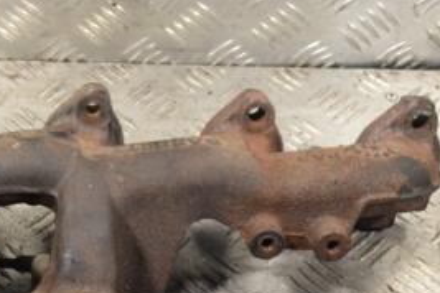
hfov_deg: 24.4
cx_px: 51
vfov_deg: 16.8
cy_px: 198
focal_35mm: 81
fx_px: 990
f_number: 8
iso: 3200
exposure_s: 1/250
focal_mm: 24
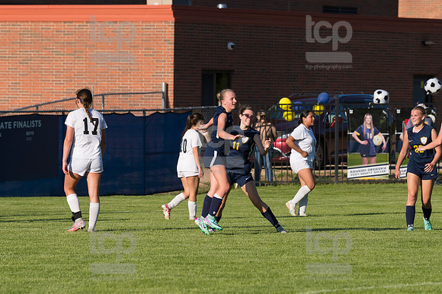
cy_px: 147
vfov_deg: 4.6
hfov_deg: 6.9
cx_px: 221
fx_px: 3681
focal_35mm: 300
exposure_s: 1/1600
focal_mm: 200
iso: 250
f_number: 5.6
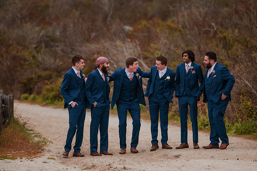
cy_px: 86
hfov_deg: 15.2
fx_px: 963
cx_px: 128
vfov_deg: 10.1
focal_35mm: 135
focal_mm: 135
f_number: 1.8
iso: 400
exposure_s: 1/3200
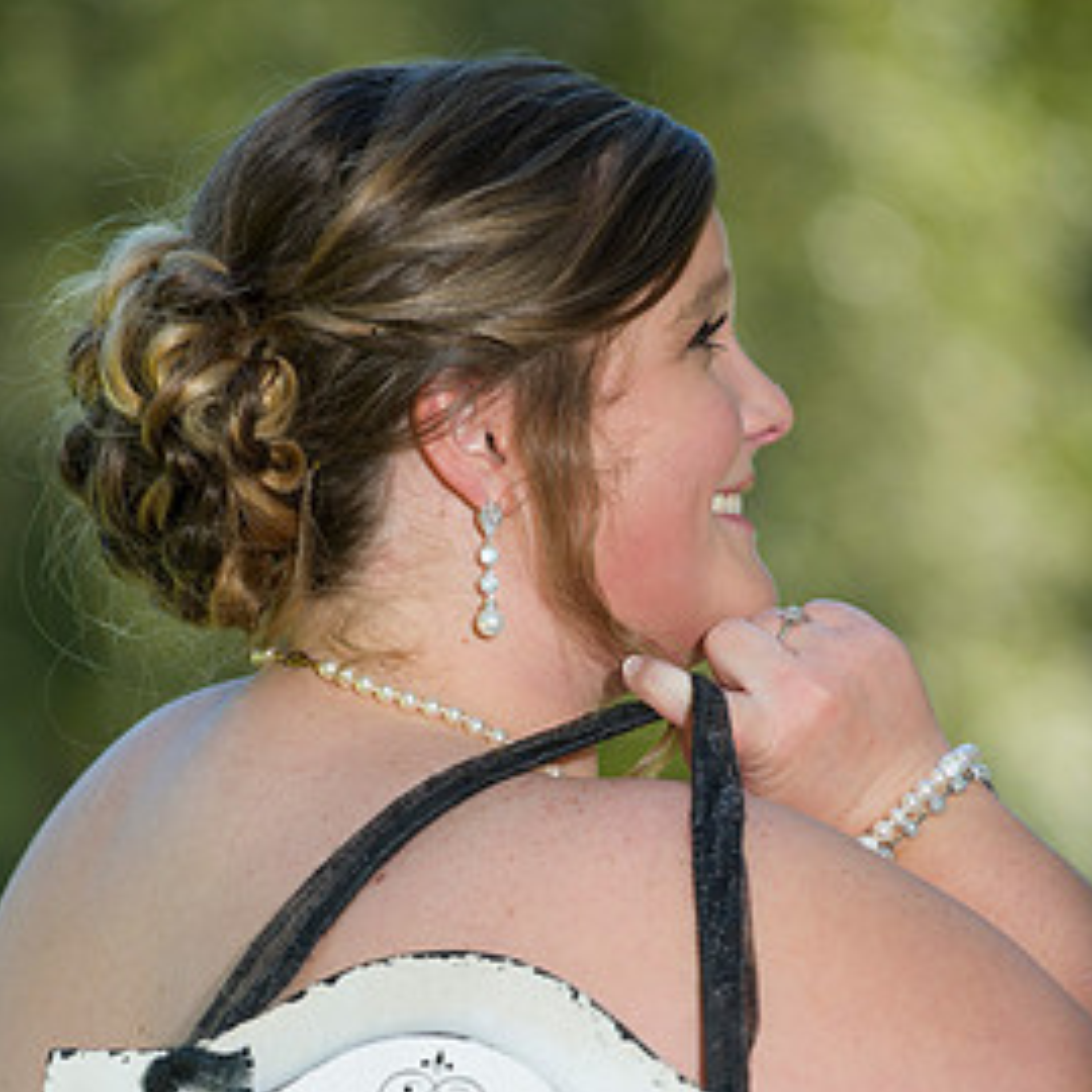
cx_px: 504
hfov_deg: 6.9
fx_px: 9101
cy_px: 841
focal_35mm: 255
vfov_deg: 6.9
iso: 200
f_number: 3.5
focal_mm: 180
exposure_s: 1/250
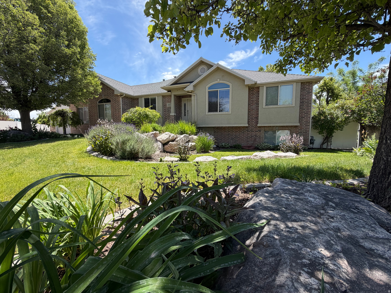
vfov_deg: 85.7
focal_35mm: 14
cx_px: 196
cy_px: 146
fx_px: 158
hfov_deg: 102.1
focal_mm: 2.22
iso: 40
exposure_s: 1/602
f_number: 2.2
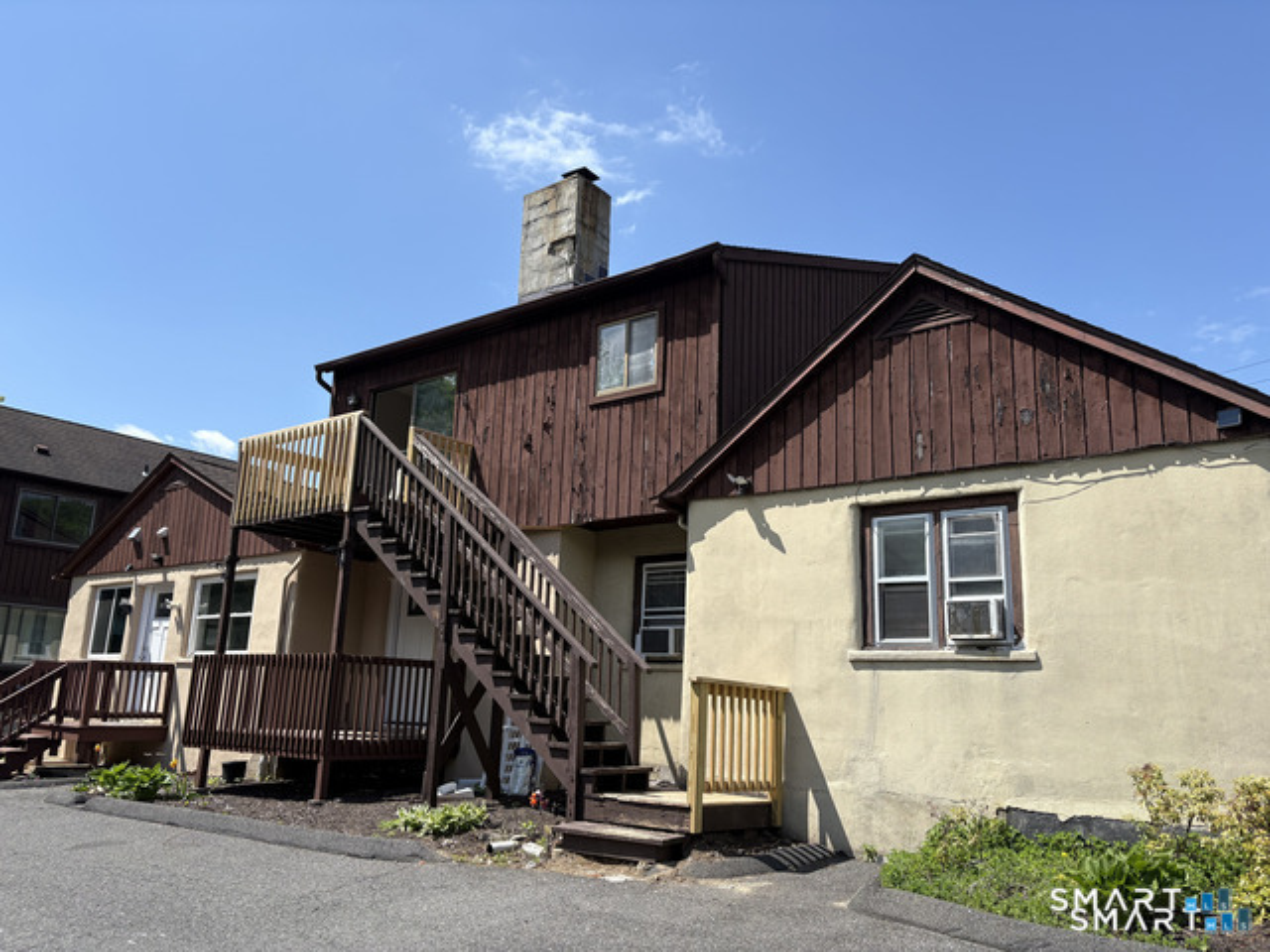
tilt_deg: +13.5
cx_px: 635
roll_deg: -2.2
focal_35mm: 26
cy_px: 476
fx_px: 954
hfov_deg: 67.3
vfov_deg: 53.1
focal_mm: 5.96
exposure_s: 1/2747
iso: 50
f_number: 1.6
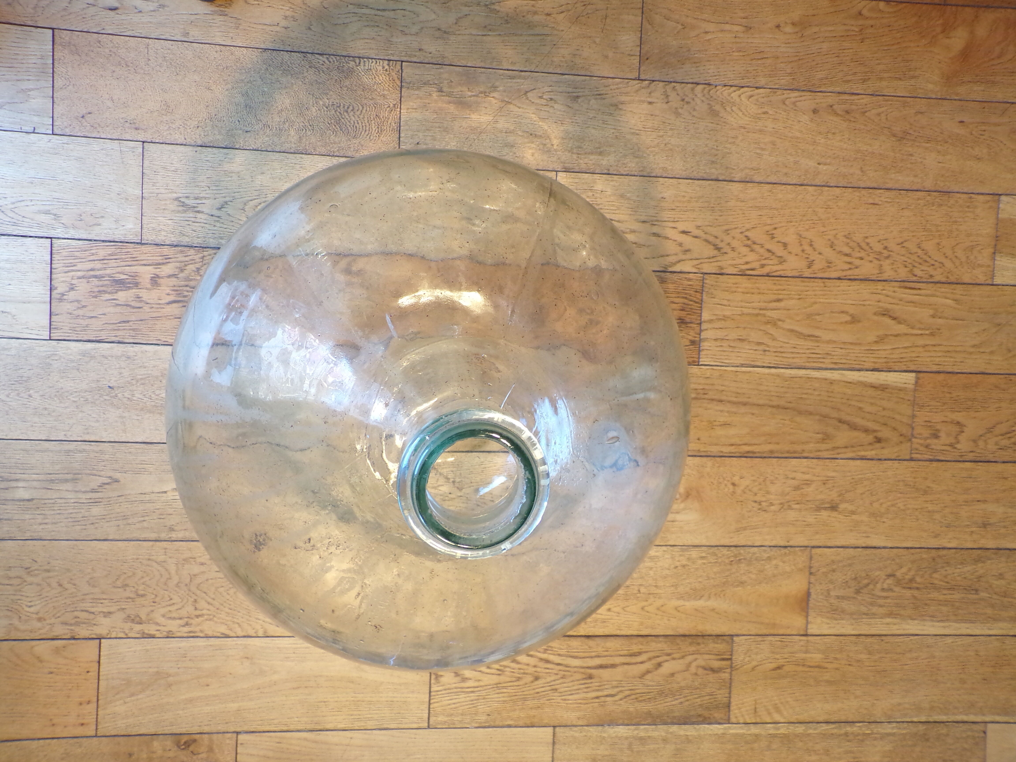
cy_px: 381
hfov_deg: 63.4
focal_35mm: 28
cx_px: 508
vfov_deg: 49.7
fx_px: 822
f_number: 3.1
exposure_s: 1/17
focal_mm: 5
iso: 224
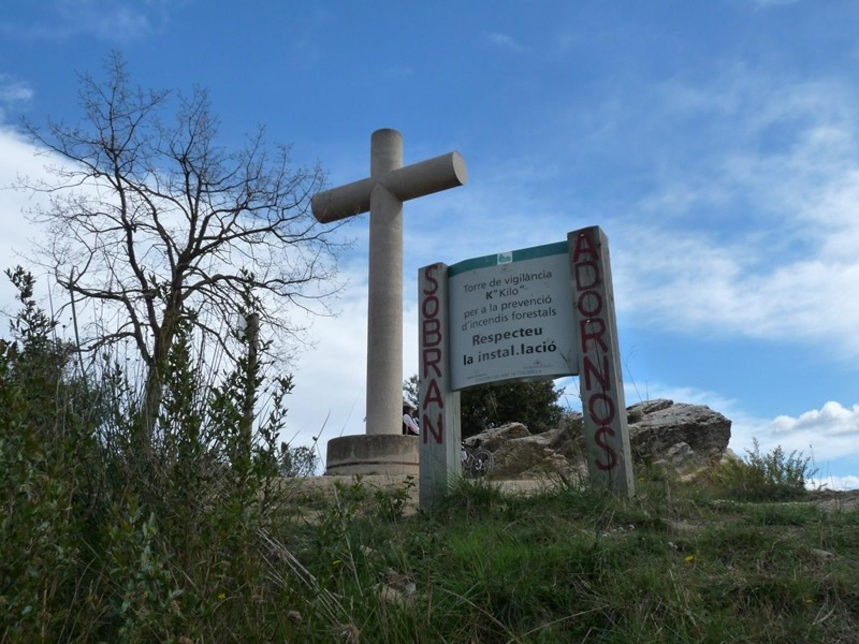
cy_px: 322
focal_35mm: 27
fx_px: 670
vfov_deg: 51.4
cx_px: 430
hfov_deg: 65.3
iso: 160
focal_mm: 4.8
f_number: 6.3
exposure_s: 1/400
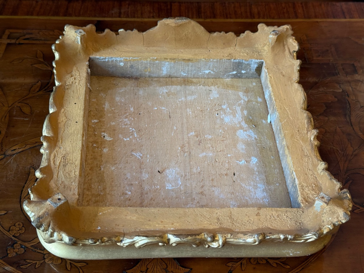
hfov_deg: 39.7
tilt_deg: -46.2
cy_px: 136
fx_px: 505
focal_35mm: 48
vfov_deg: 30.3
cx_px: 182
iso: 160
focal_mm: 6.76
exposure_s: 1/100
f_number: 1.78
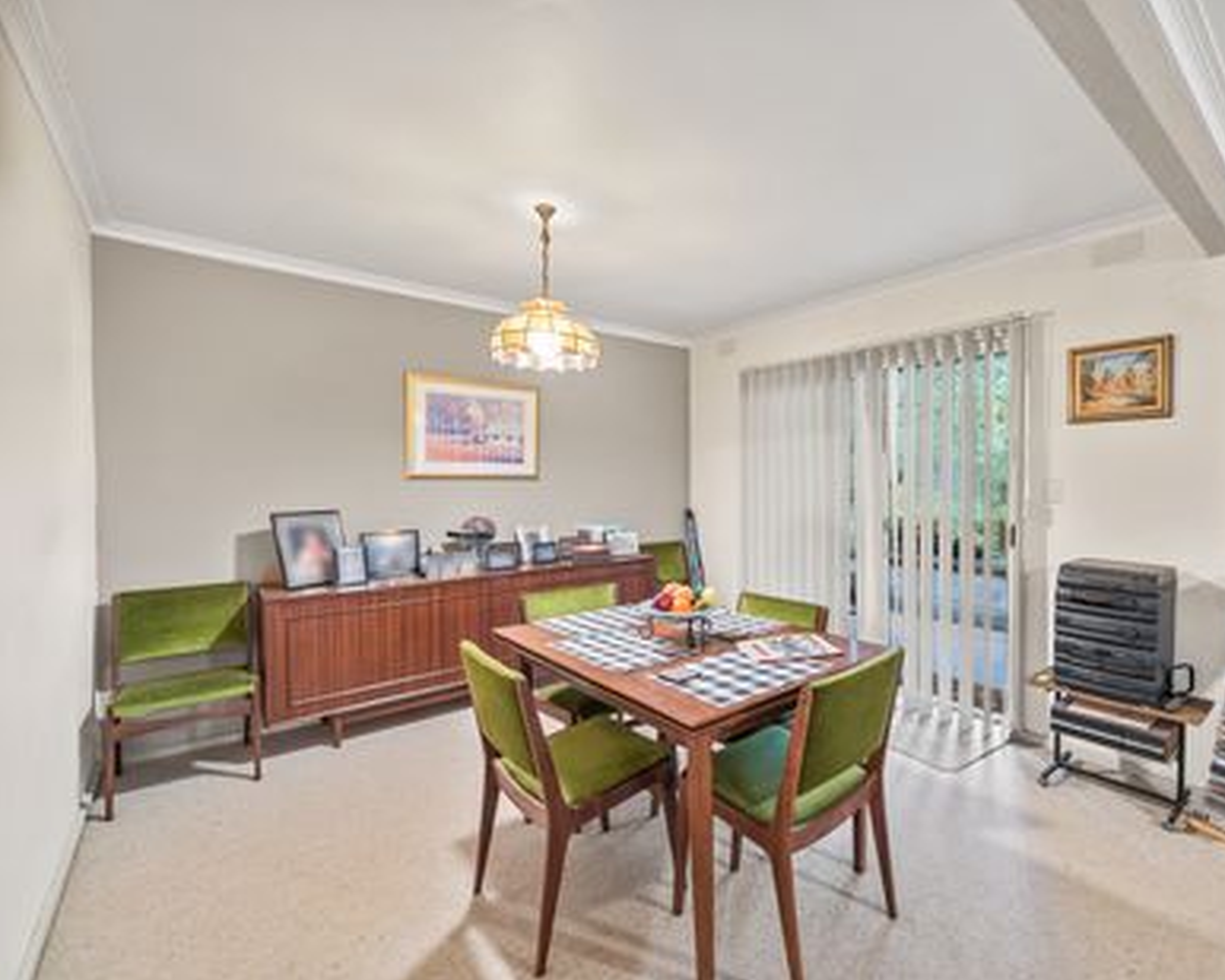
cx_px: 739
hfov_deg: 91.8
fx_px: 580
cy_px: 493
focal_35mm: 16
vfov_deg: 80.4
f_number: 8
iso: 400
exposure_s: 3.2
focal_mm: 14
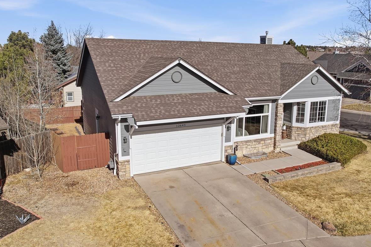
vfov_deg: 43.6
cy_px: 122
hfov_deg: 61.7
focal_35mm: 30
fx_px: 309
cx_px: 212
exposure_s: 1/160
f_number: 2.8
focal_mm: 8.4
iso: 100
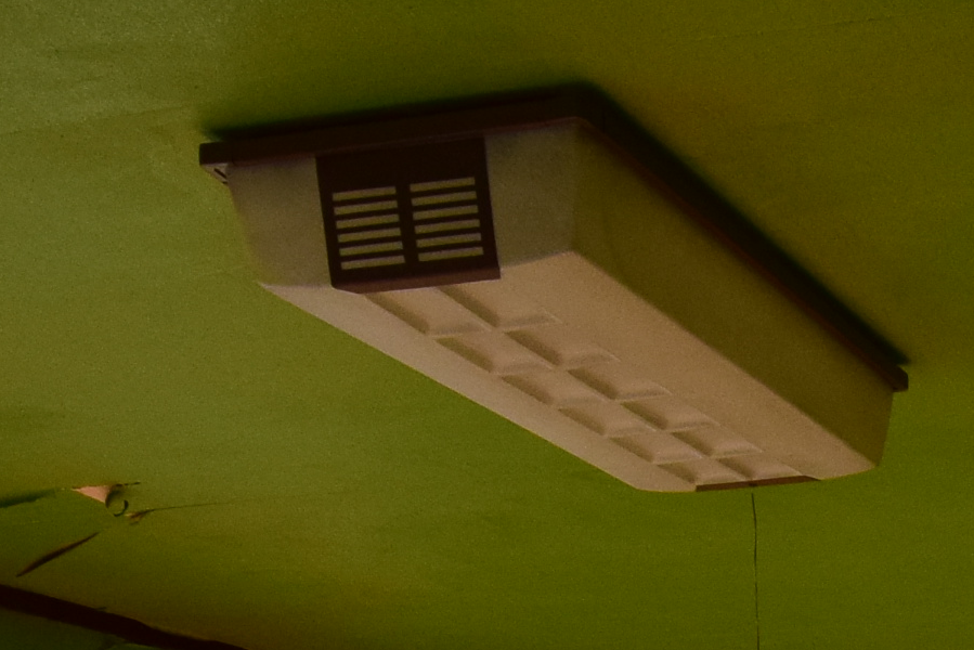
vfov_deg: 15.8
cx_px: 1160
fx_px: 2030
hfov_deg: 24.5
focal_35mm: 75
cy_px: 1138
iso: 400
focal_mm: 10
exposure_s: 1/350
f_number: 8
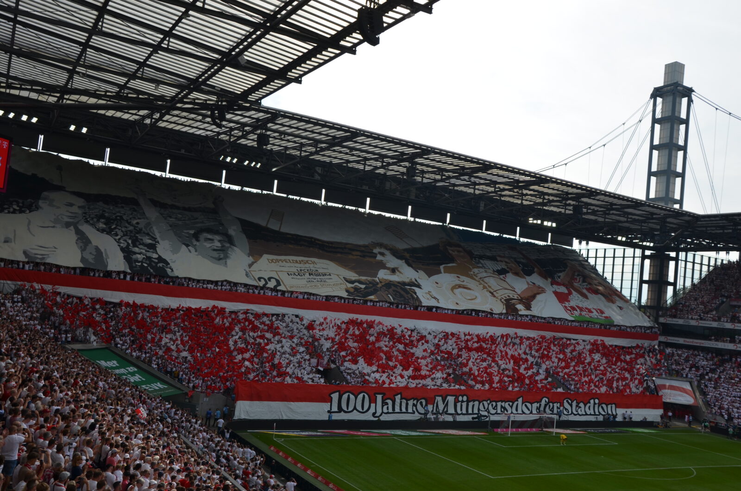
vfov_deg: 39.8
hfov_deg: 57.3
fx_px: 678
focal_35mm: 33
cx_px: 370
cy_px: 246
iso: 100
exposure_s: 1/320
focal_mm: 22
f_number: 9
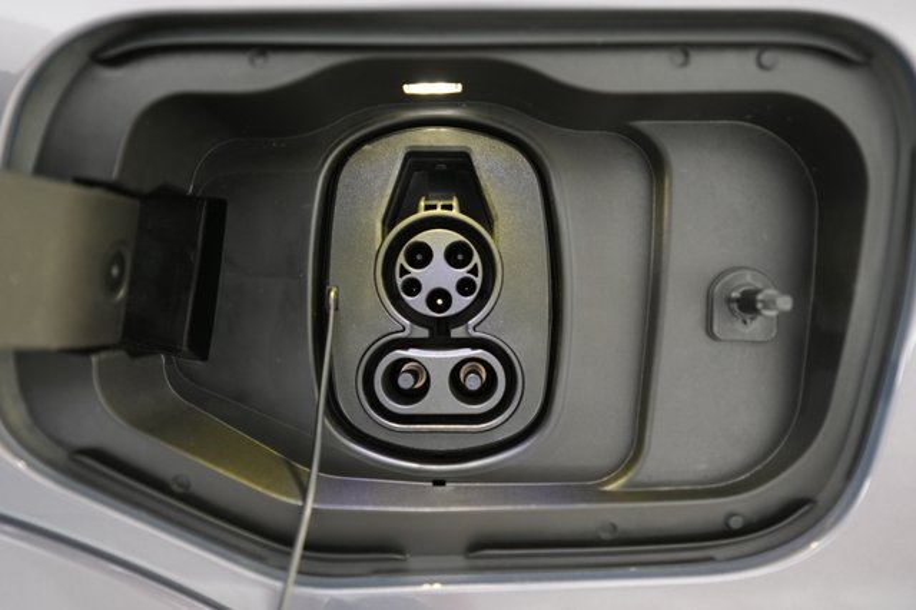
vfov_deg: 46.4
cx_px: 458
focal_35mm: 28
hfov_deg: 65.5
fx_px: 712
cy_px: 305
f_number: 2.8
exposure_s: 1/30
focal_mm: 28
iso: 1600
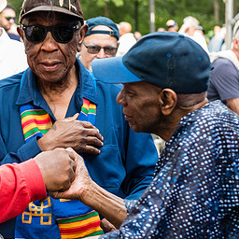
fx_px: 1055
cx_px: 50
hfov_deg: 12.9
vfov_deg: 12.9
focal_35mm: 135
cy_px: 114
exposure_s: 1/400
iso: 2500
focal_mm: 70
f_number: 4
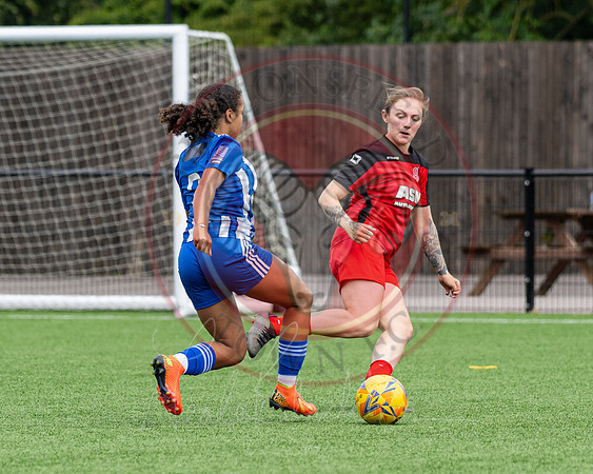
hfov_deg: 4.8
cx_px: 230
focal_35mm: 401
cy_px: 339
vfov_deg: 3.9
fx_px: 7032
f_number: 2.5
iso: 200
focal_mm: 135
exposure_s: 1/4000
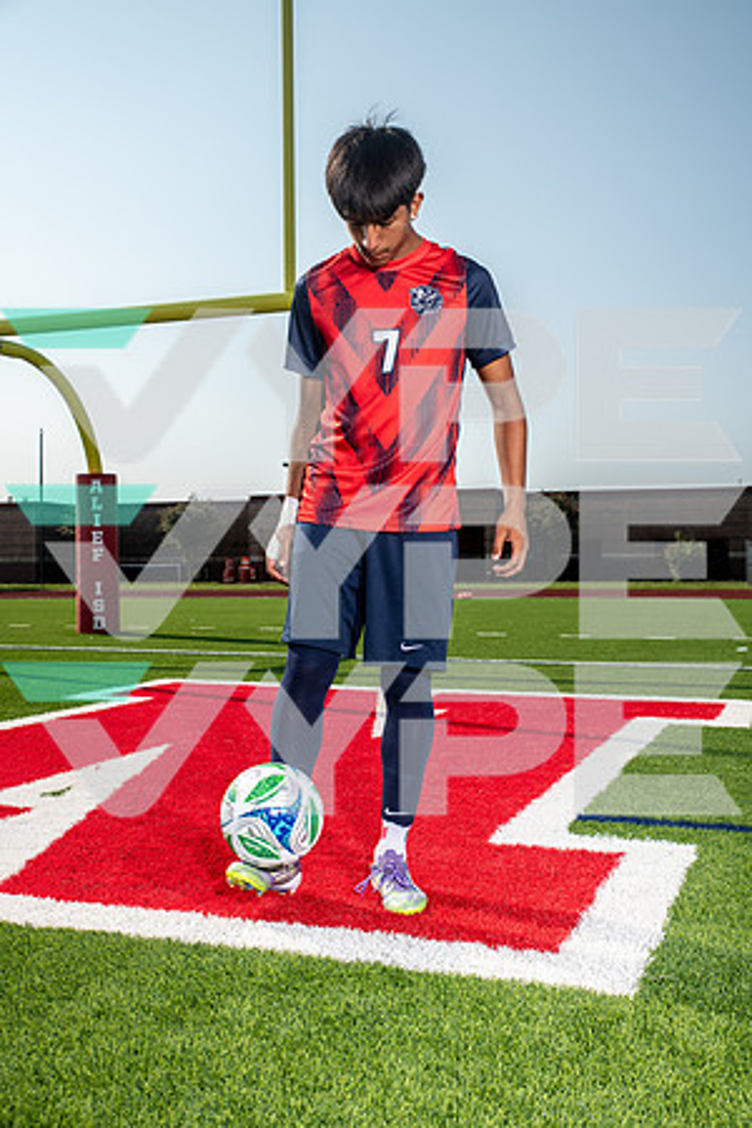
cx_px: 376
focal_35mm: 36
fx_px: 1128
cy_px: 564
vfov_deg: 53.1
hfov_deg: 36.9
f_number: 6.3
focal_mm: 36
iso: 100
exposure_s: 1/400
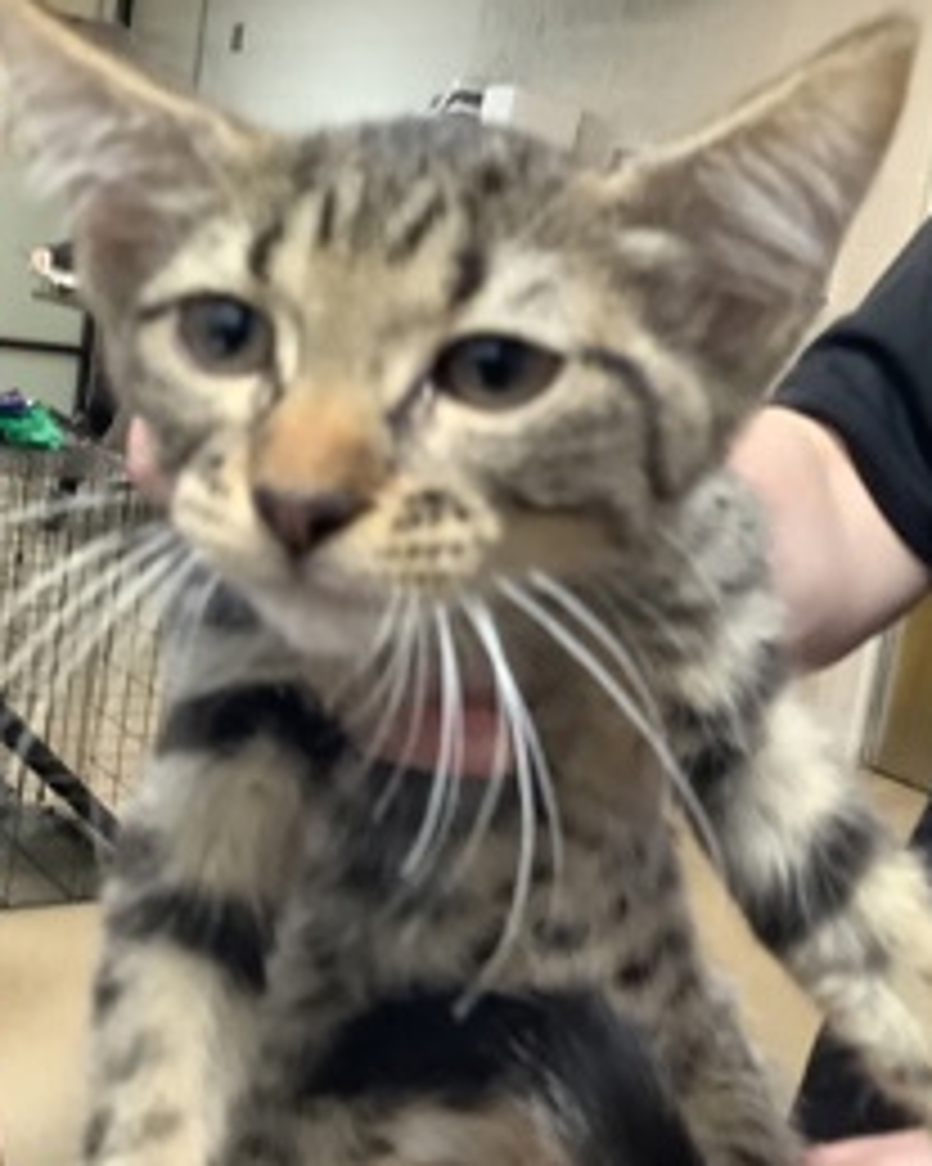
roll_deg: -8.8
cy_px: 572
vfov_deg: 38.1
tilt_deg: -9.2
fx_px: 1690
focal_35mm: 49
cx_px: 502
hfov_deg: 30.8
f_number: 2.4
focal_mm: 3.3
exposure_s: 1/33
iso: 400
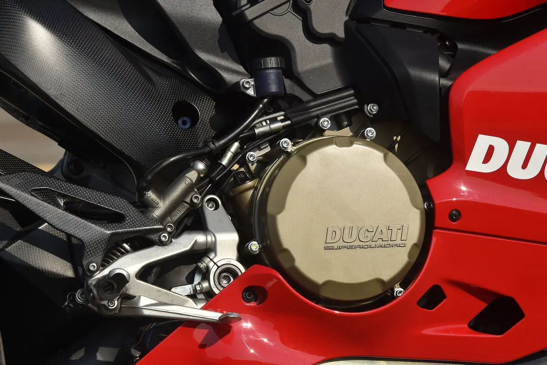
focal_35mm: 150
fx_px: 2278
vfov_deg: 9.1
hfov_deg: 13.7
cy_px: 182
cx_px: 274
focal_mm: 150
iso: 160
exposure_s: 1/320
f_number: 13
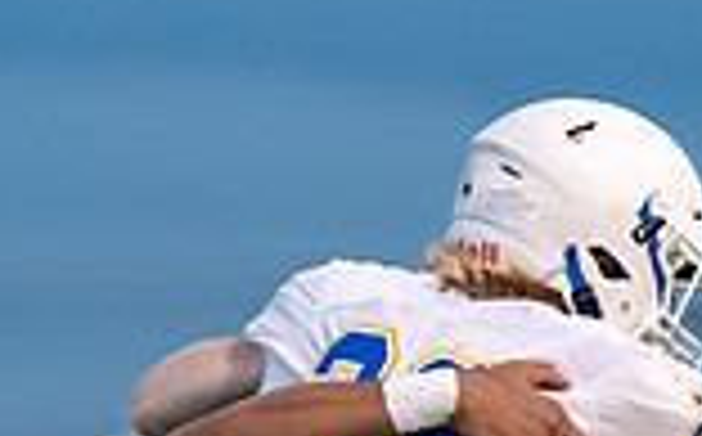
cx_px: 669
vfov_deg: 1.8
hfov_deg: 2.9
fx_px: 14099
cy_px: 717
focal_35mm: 738
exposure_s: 1/1000
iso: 1600
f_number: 2.8
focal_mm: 144
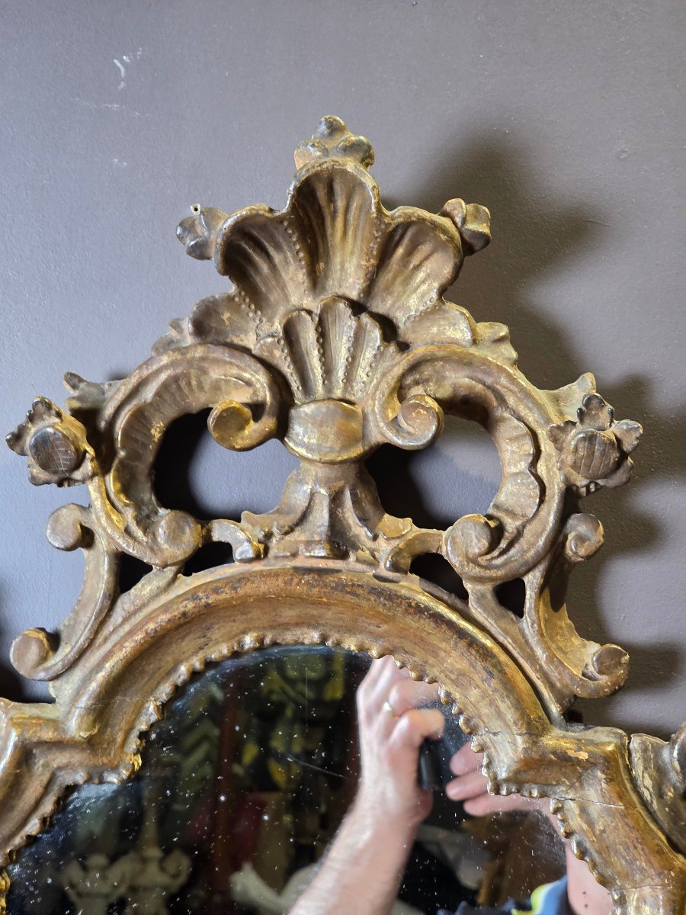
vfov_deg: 28.2
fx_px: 1823
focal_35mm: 69
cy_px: 458
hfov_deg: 21.3
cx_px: 343
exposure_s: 1/50
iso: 320
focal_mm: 7.9
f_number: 2.4
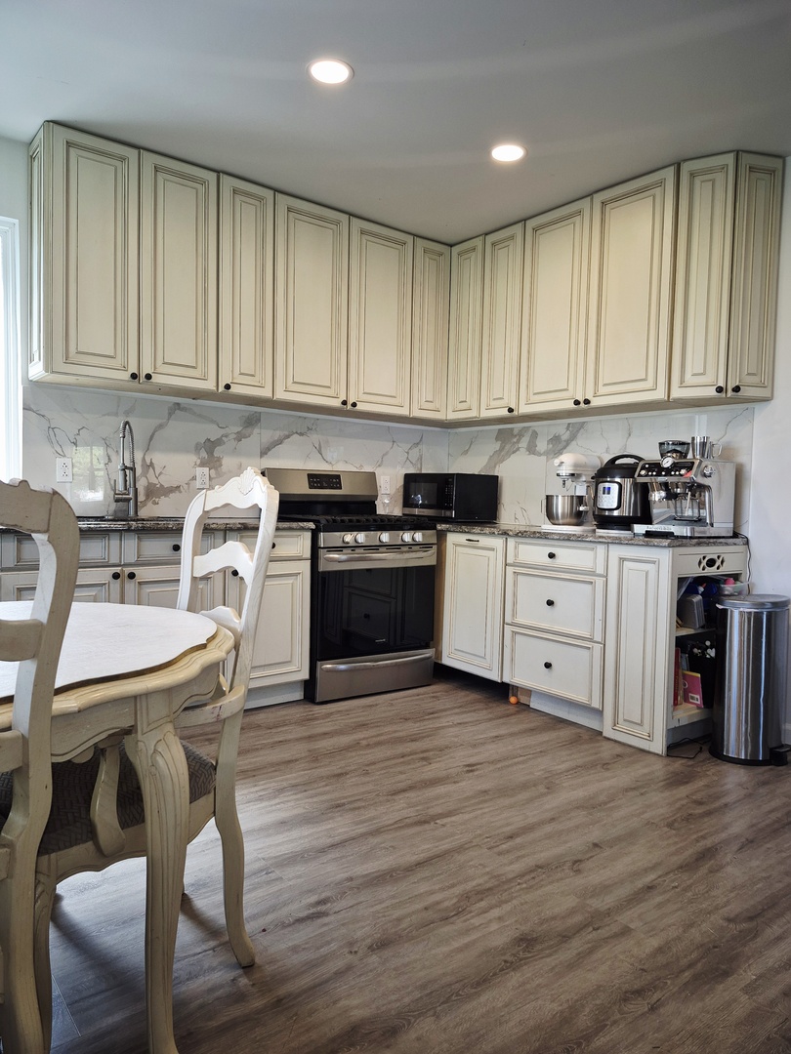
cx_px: 396
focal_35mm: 23
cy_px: 527
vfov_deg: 73.9
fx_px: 701
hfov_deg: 58.9
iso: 50
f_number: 1.8
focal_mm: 5.4
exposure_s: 1/60.2
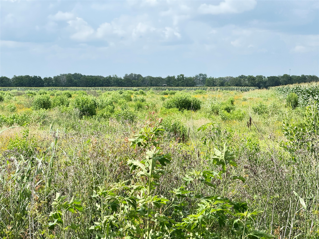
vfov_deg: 12.3
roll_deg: +0.0
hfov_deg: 16.4
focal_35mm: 120
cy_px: 120
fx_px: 1106
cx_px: 160
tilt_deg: -2.5
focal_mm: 15.66
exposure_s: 1/480
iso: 50
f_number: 2.8
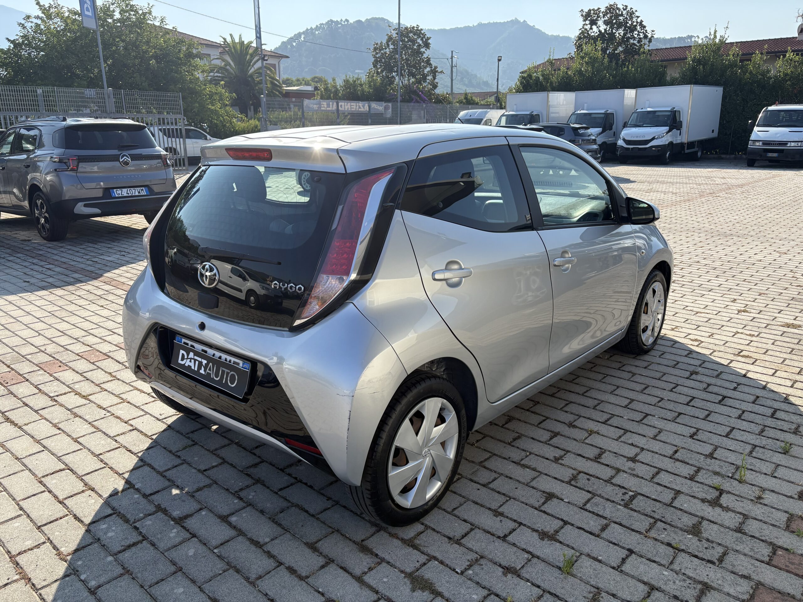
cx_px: 402
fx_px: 603
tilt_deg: -15.3
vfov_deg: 53.1
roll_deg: +0.5
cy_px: 301
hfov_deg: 67.3
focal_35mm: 26
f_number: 1.6
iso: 64
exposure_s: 1/2747
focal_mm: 5.96
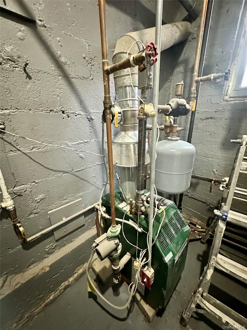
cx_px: 124
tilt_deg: -20.2
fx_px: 133
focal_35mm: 14
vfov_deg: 102.1
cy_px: 165
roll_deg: -1.2
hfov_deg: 85.7
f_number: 2.2
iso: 1250
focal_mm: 2.22
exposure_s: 1/40
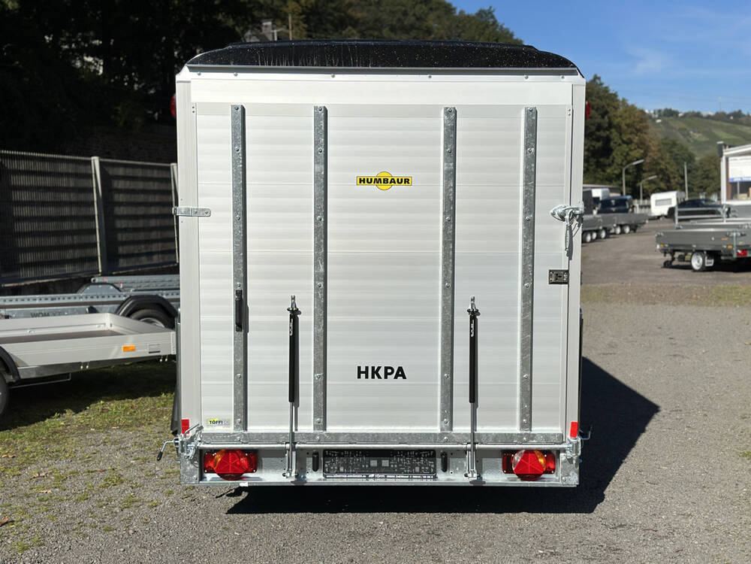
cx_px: 376
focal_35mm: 48
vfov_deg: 30.3
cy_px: 282
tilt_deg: -4.1
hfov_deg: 39.7
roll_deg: +2.6
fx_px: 1041
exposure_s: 1/15873
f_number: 1.78
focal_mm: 6.86
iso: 100
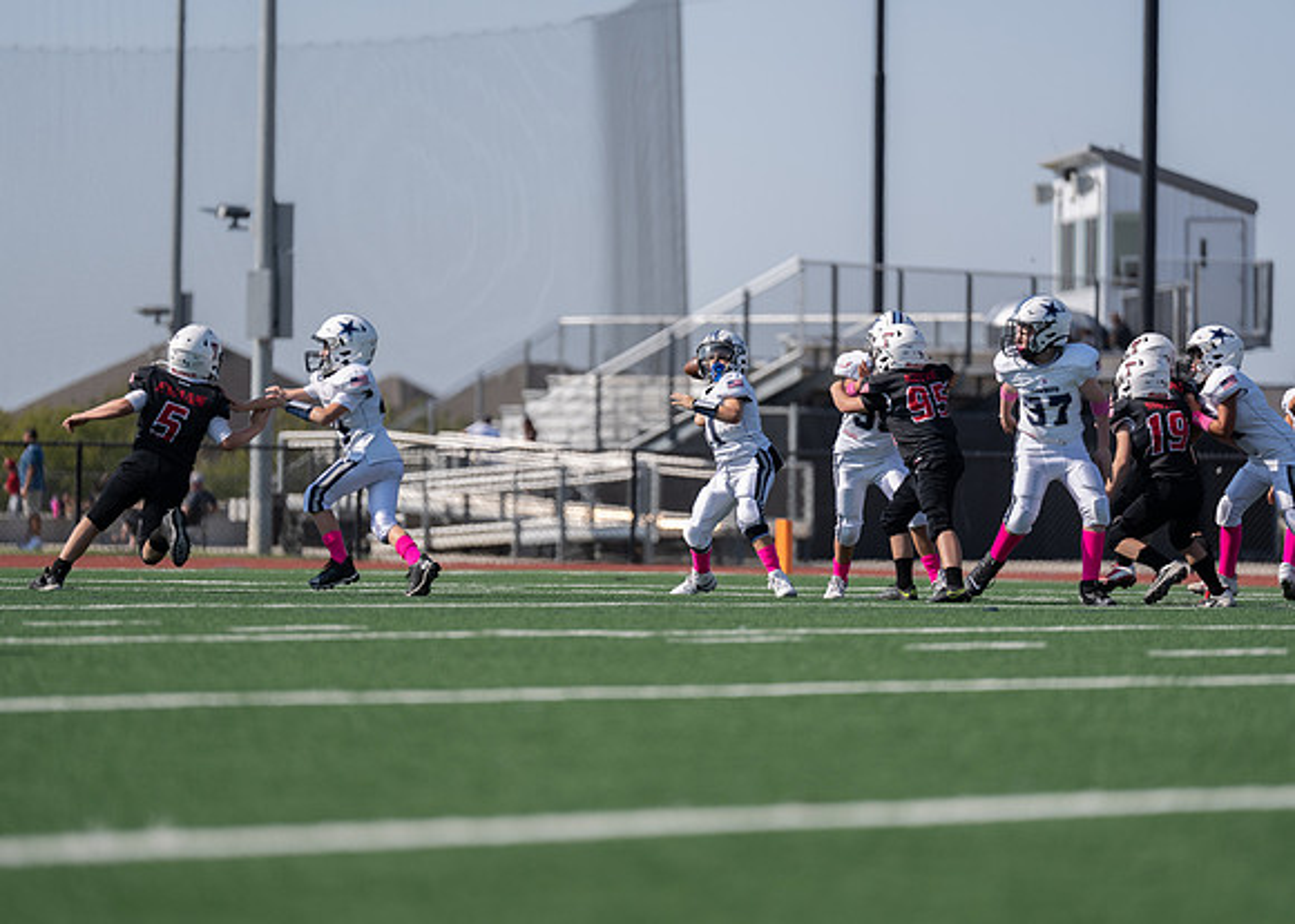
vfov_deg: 6.9
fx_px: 7706
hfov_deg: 9.6
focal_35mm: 210
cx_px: 648
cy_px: 462
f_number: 2.8
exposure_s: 1/2500
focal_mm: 200
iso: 100
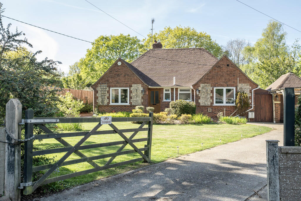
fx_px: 276
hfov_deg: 57.2
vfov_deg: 40.0
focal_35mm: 33
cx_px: 150
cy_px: 100
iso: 400
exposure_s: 1/200
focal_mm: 22
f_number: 8
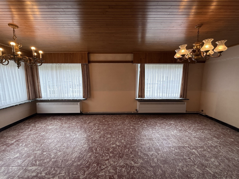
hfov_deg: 102.1
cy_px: 90
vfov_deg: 85.7
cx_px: 120
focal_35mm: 14
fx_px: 97
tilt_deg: -6.1
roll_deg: +0.9
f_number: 2.2
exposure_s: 1/100
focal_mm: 2.22
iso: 80
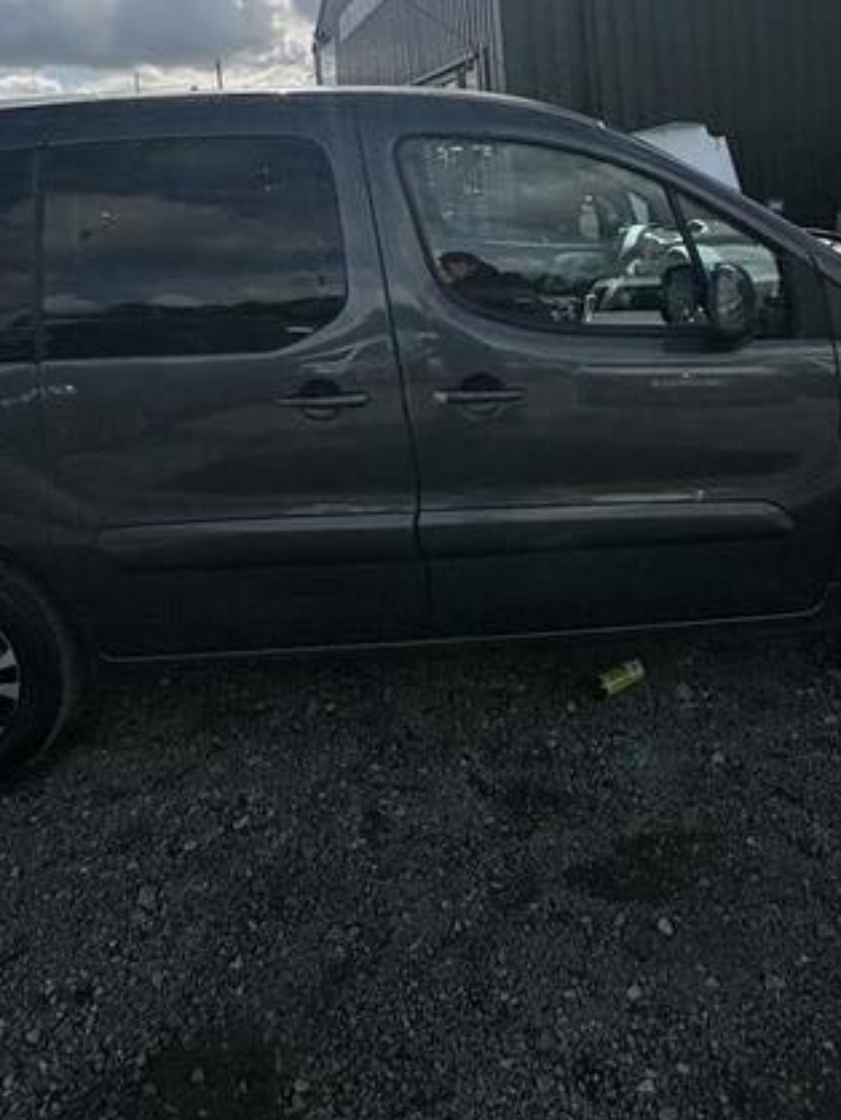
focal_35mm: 30
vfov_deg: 54.3
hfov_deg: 46.8
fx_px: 971
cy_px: 171
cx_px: 442
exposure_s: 1/3717
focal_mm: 2.22
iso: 50
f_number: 2.2
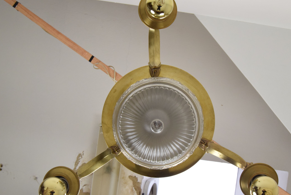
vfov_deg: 27.6
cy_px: 100
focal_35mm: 49
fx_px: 396
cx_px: 158
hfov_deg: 40.3
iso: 1600
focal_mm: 28
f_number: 11
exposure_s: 1/100
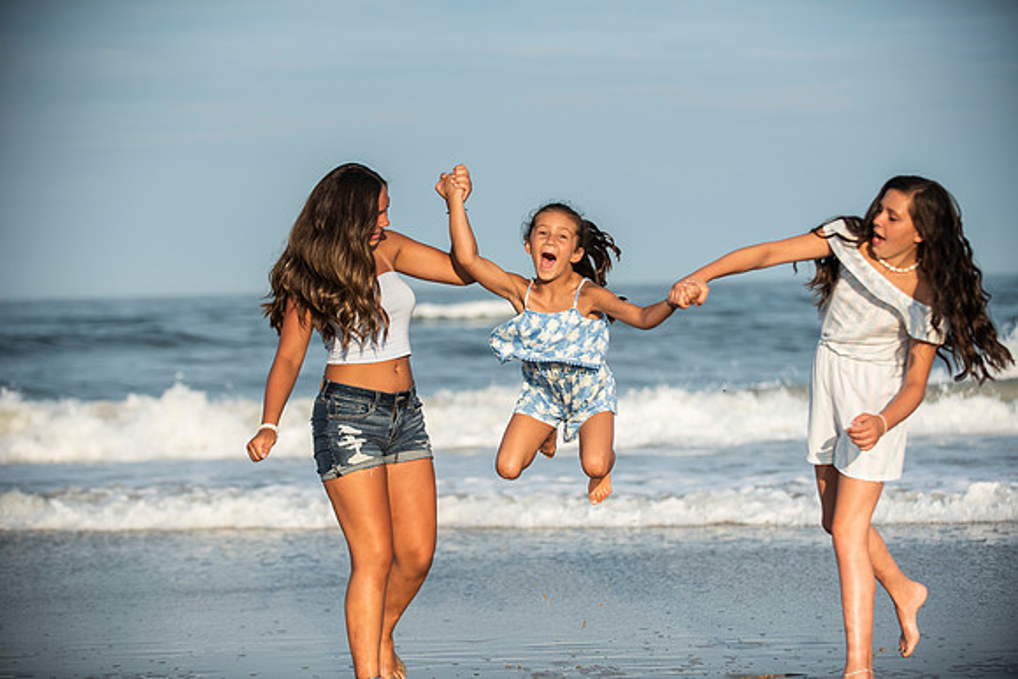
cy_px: 340
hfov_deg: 20.8
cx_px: 509
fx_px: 2772
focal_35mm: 98
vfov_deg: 14.0
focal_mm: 98
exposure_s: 1/4000
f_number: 3.2
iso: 250
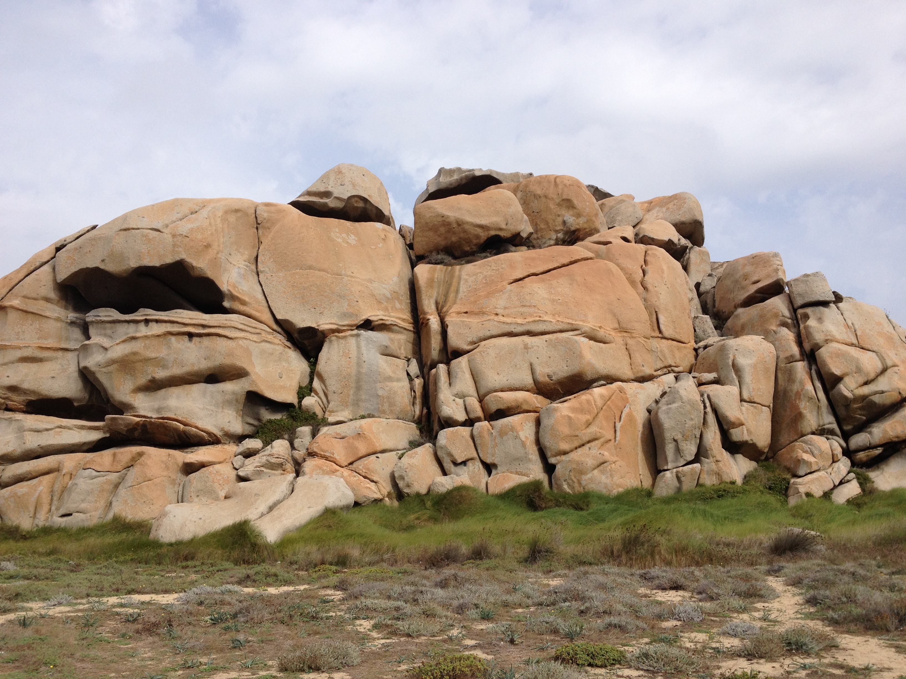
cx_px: 453
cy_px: 340
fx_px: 916
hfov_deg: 52.6
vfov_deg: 40.7
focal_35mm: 35
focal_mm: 4.28
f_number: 2.4
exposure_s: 1/1905
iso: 64
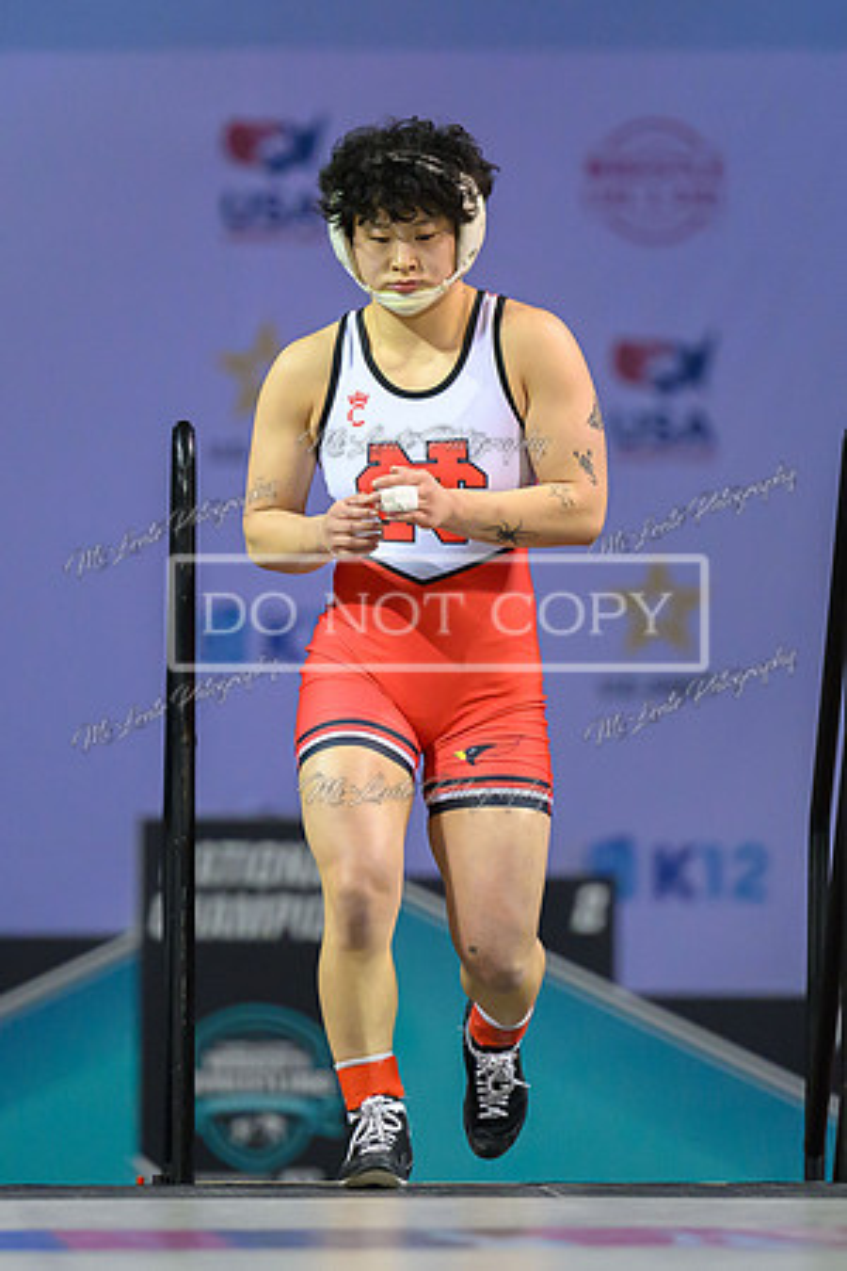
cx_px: 431
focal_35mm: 345
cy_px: 558
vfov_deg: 6.0
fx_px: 12190
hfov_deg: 4.0
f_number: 2.8
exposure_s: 1/1000
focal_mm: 190
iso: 5000
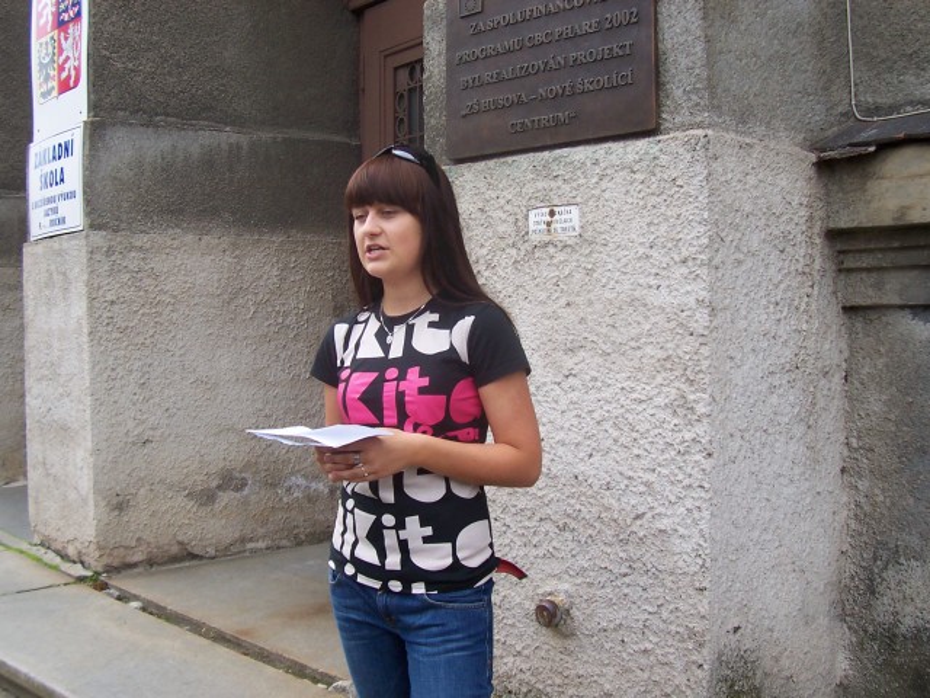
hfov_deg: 50.1
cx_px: 465
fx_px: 994
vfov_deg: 38.7
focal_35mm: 37
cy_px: 349
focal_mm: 5.6
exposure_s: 1/500
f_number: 2.8
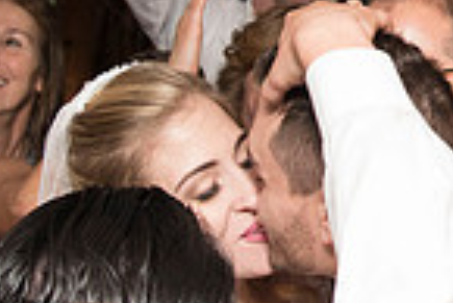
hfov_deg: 20.5
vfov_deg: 13.9
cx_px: 462
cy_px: -55
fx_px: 1209
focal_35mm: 96
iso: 2000
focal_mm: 24
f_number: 4
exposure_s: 1/200
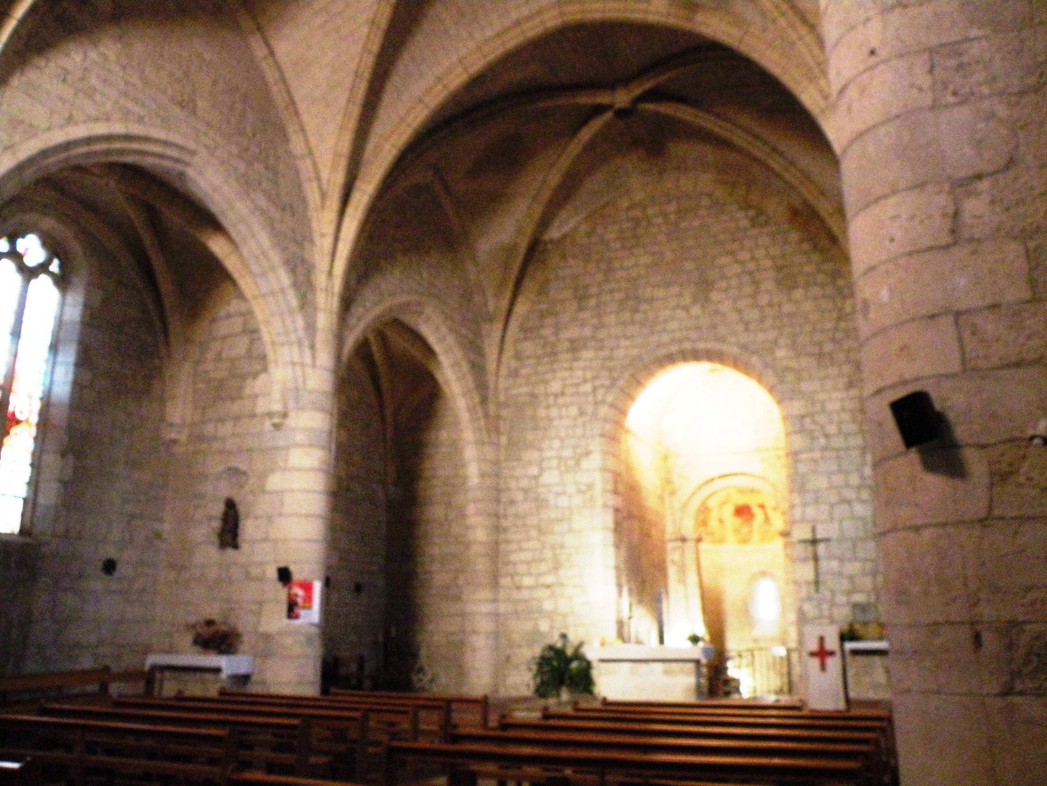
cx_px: 524
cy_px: 393
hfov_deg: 65.3
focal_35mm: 27
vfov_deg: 51.4
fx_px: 817
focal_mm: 4.7
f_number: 2.8
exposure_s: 1/8
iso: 606
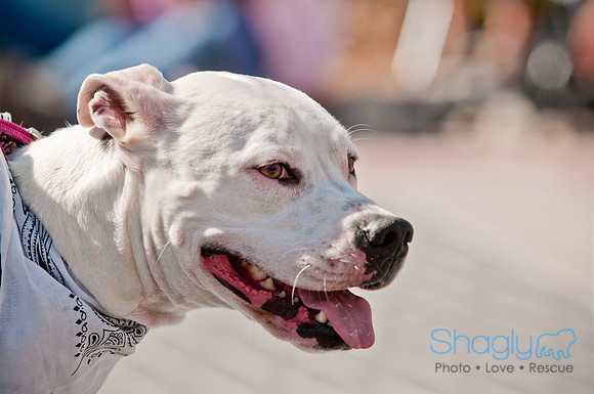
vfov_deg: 6.3
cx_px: 297
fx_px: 3584
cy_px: 197
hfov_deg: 9.5
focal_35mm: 218
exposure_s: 1/1600
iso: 200
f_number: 4
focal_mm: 145
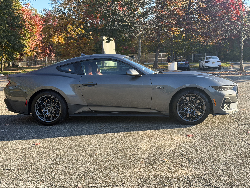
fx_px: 347
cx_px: 125
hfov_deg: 39.7
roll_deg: +0.2
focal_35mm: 48
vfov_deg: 30.3
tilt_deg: -5.8
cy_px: 94
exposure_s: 1/819
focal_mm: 6.76
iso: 80
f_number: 1.78
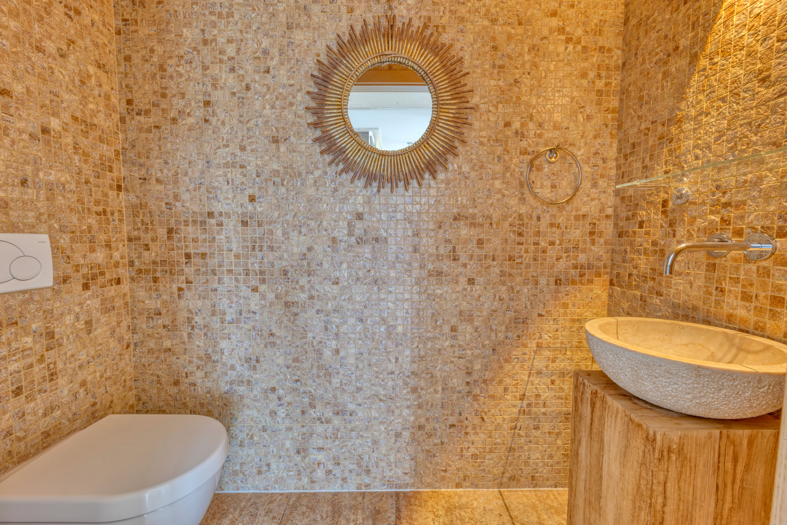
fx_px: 328
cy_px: 262
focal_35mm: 15
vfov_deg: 77.4
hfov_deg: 100.4
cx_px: 394
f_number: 18
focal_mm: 15
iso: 320
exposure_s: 2
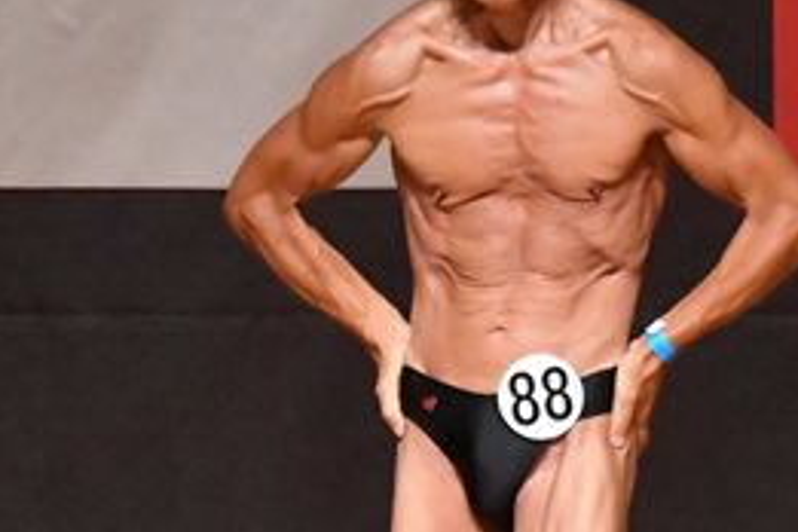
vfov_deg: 1.5
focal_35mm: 890
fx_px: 19727
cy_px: 514
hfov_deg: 2.3
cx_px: 567
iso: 12800
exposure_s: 1/400
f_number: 5.6
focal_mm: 200
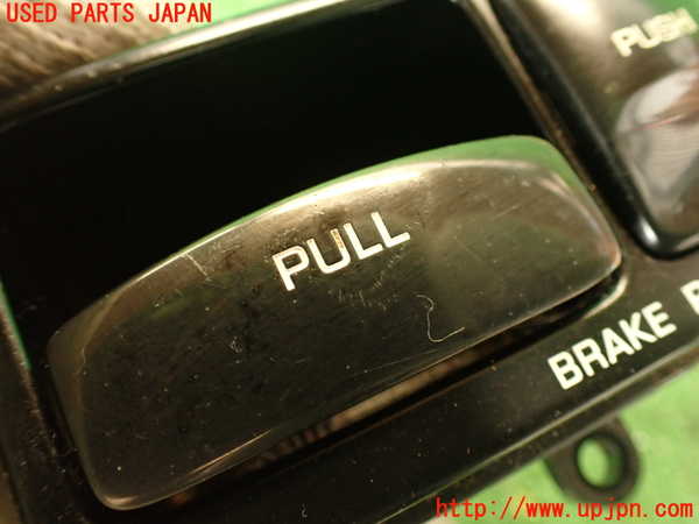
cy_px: 262
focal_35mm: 32
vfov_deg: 44.2
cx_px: 350
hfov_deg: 56.8
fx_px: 646
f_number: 2.4
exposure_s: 1/30
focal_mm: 5.79
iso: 640
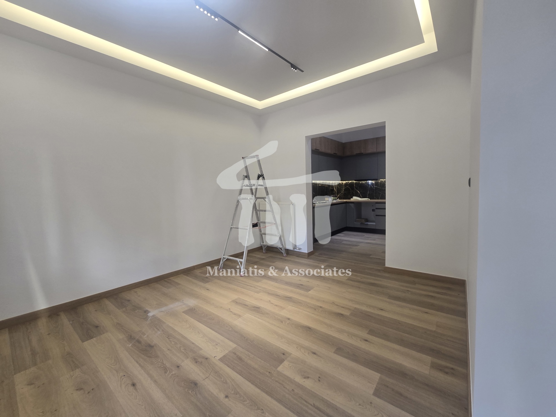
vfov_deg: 89.9
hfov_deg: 106.2
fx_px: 209
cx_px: 278
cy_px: 208
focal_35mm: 13
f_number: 2.2
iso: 64
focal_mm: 2.2
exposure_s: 1/63.7
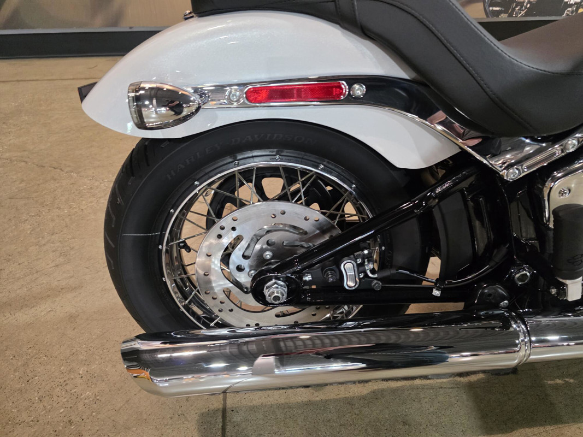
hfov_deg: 73.9
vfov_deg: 58.9
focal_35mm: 23
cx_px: 292
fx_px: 387
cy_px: 218
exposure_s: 1/120
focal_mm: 6.3
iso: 800
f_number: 1.7
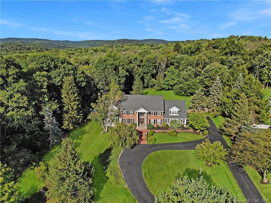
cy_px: 102
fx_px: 188
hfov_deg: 71.6
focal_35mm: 24
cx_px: 136
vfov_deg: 56.8
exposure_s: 1/2000
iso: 100
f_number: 2.8
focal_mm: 4.39
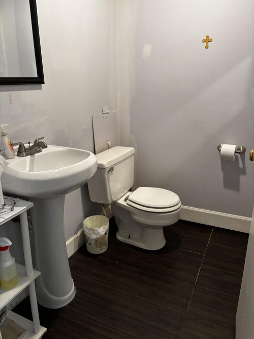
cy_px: 170
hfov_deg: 53.0
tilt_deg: -18.8
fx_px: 254
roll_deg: +0.5
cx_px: 127
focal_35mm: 26
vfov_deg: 67.3
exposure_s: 1/60
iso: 250
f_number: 1.6
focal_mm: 5.96
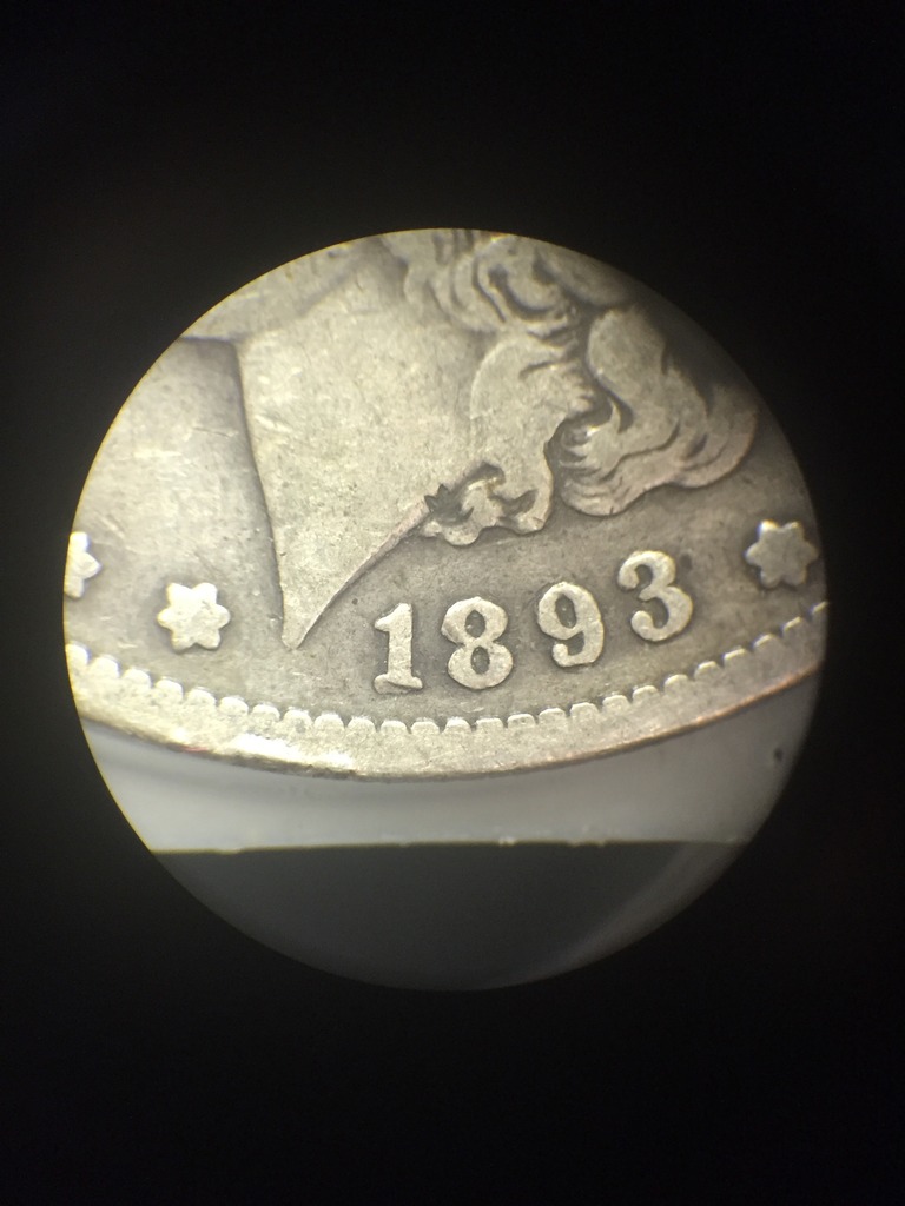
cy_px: 603
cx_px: 452
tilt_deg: -43.2
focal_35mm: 29
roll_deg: -6.9
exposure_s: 1/30
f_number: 2.2
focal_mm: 4.15
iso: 125
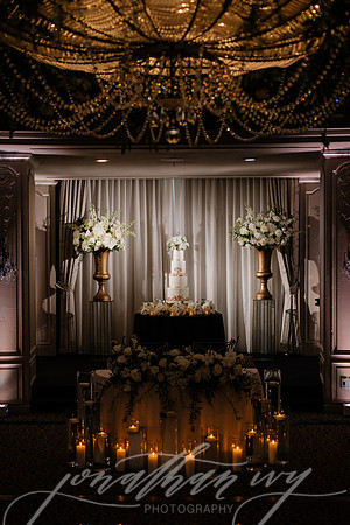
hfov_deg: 27.0
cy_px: 262
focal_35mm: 50
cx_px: 175
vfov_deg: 39.6
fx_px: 729
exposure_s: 1/125
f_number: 2.8
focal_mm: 50
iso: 160
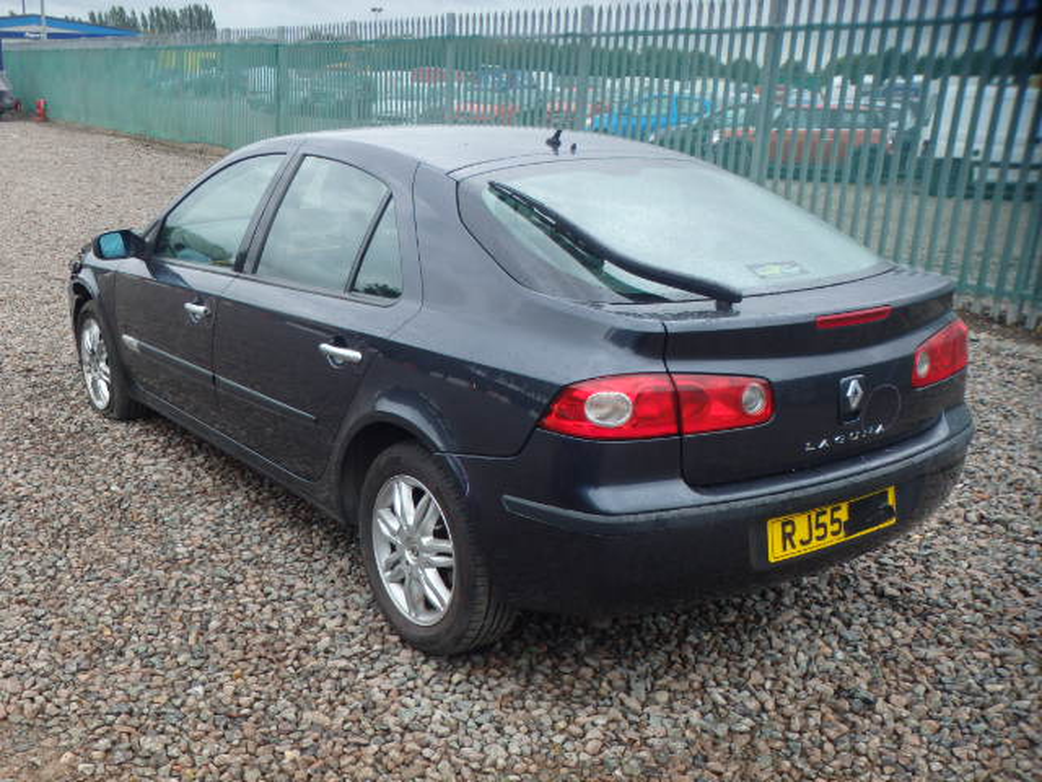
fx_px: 1144
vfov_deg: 37.7
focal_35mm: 38
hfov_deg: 49.0
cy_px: 391
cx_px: 521
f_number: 4.6
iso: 125
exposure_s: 1/160
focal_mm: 6.8
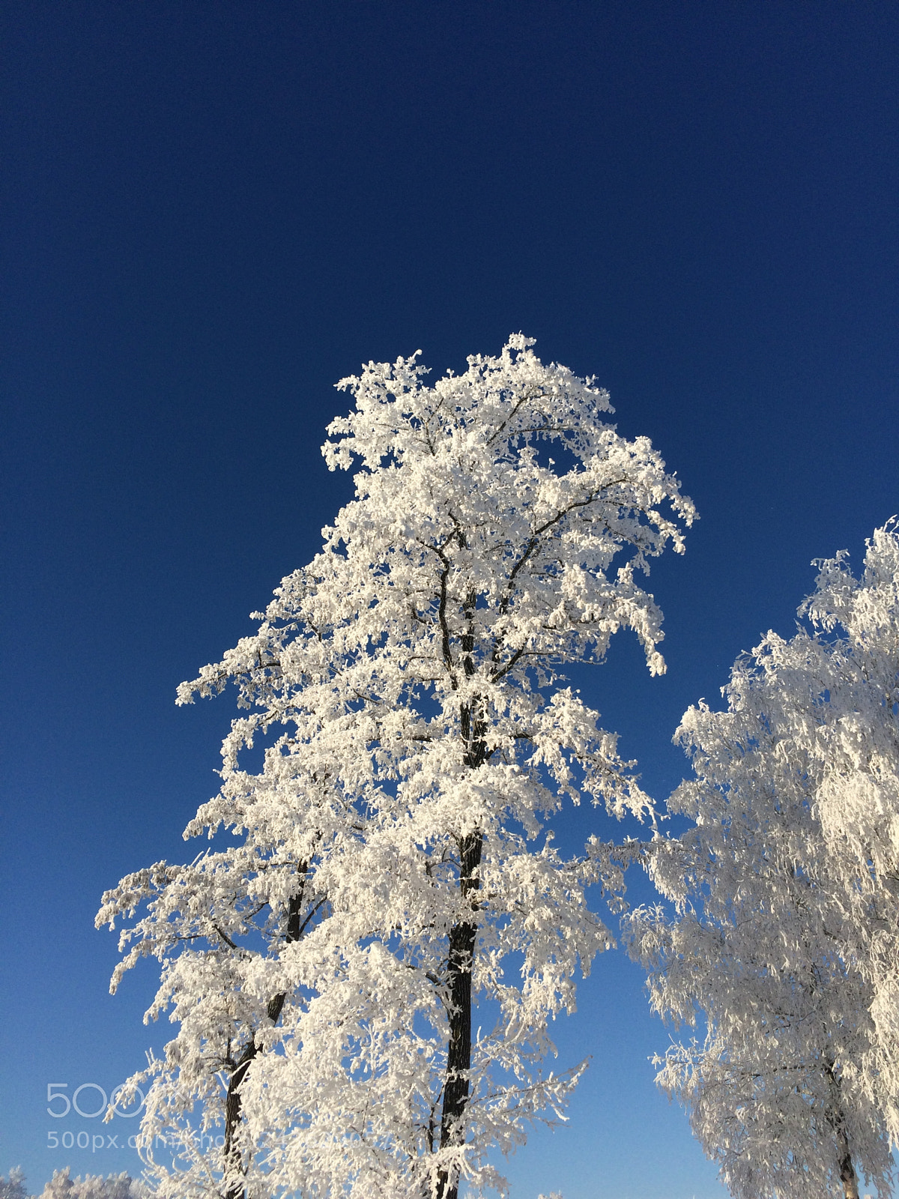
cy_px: 600
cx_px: 450
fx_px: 1004
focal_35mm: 29
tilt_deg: +32.5
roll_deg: +2.4
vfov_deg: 61.7
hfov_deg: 48.2
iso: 32
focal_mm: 4.15
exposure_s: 1/2933
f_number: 2.2
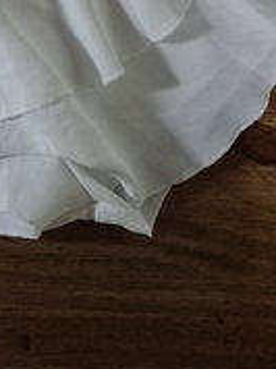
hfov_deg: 20.3
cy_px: -111
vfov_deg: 24.6
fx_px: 735
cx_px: -23
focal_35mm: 69
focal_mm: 5.4
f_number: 1.8
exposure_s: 1/100
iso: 1600
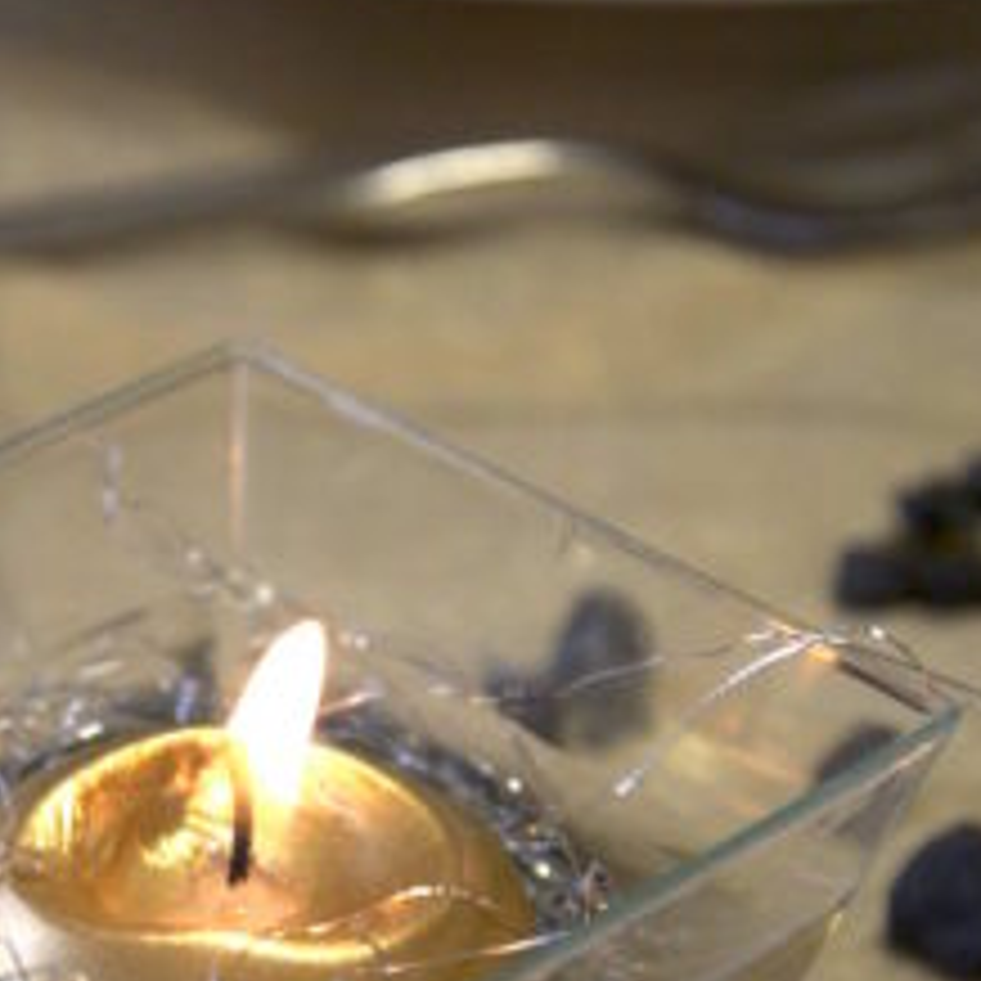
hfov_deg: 10.0
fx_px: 5611
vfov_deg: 10.0
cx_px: 187
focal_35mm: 175
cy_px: 842
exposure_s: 1/100
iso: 200
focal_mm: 50
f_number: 5
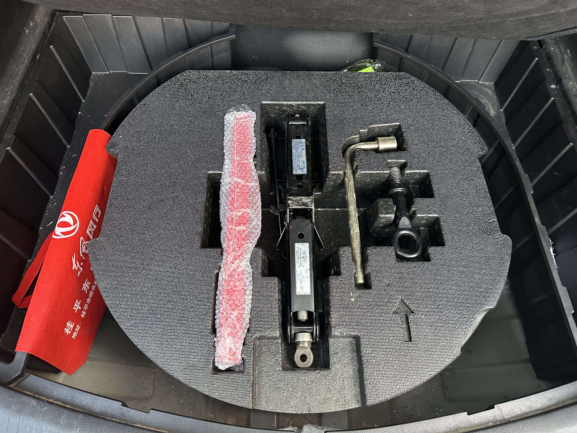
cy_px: 216
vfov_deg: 56.8
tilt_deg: -60.3
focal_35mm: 24
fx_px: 400
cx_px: 288
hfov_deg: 71.6
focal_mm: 6.86
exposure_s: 1/60
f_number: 1.78
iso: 500
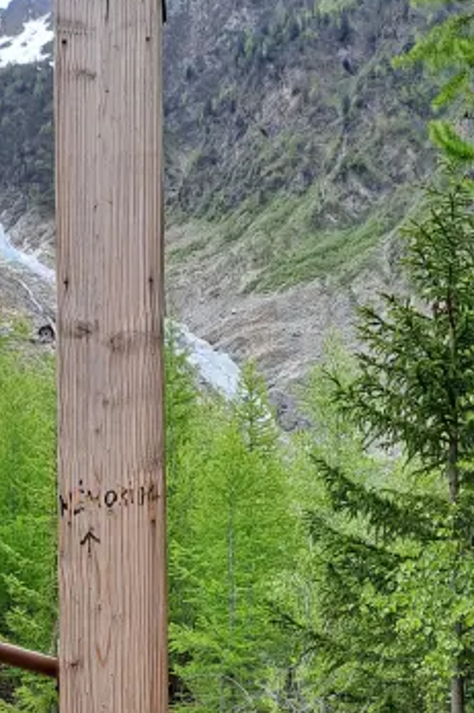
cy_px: 668
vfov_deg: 31.5
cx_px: 146
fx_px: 1186
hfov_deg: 22.5
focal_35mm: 60
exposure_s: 1/459
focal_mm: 4.65
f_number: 1.8
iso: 32
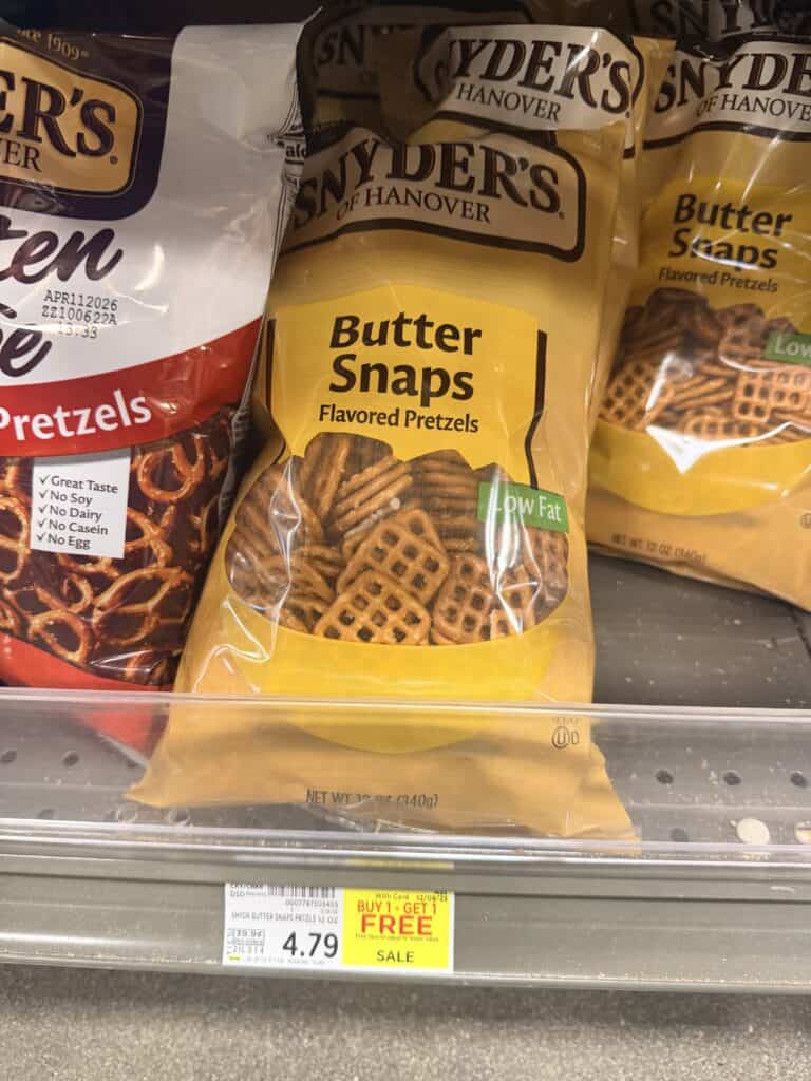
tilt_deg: -40.4
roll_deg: +0.8
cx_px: 406
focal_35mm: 24
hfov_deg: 56.8
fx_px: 750
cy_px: 540
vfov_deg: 71.6
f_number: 1.78
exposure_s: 1/60
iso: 320
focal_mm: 6.76
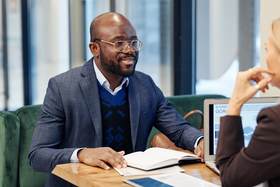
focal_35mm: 85
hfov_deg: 23.9
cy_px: 94
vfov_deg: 16.1
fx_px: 661
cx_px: 140
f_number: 2.8
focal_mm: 85
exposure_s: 1/200
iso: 800
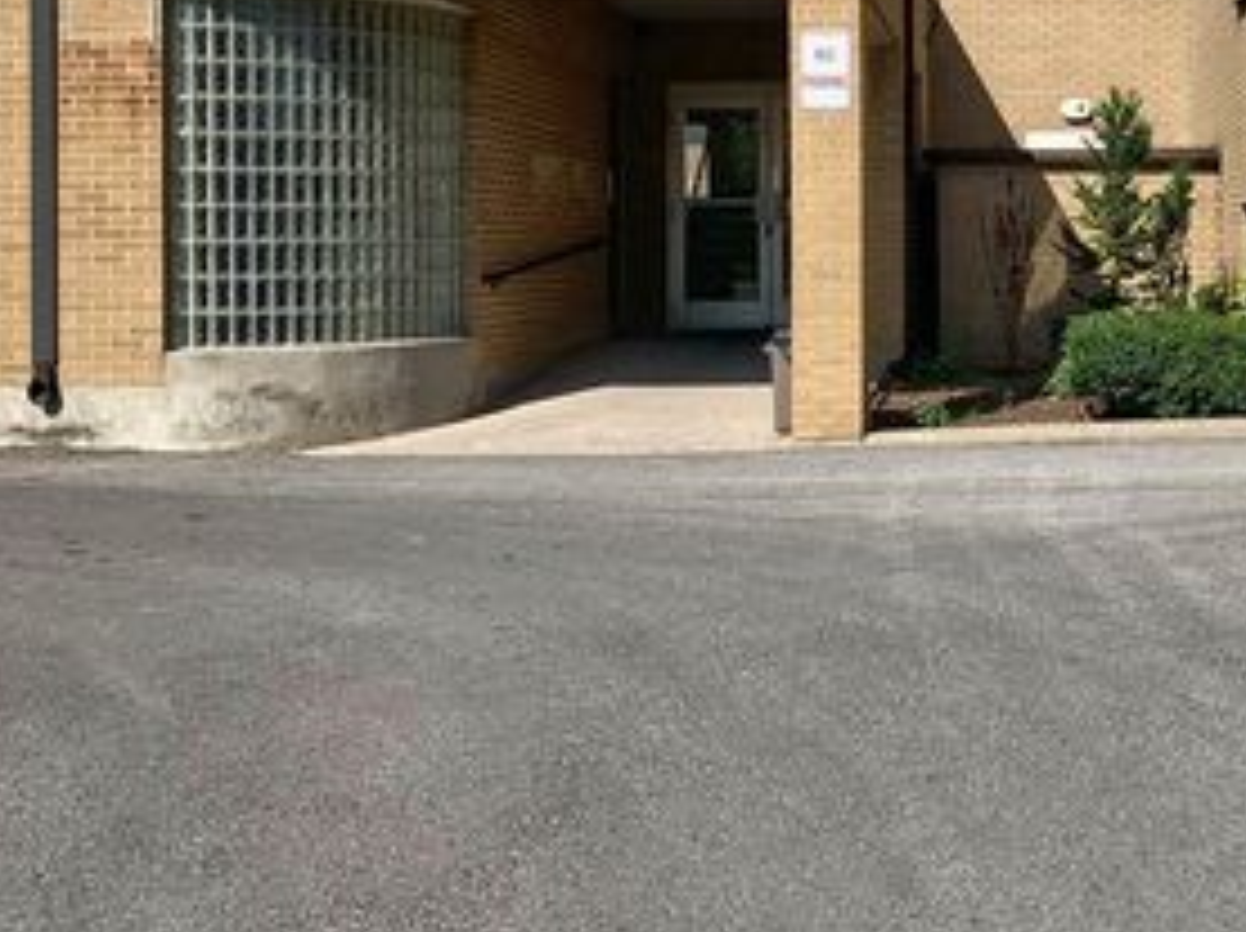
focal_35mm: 47
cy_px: 196
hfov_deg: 38.6
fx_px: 1690
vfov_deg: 30.1
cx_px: 1039
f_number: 1.8
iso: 25
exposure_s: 1/3086
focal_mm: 4.25
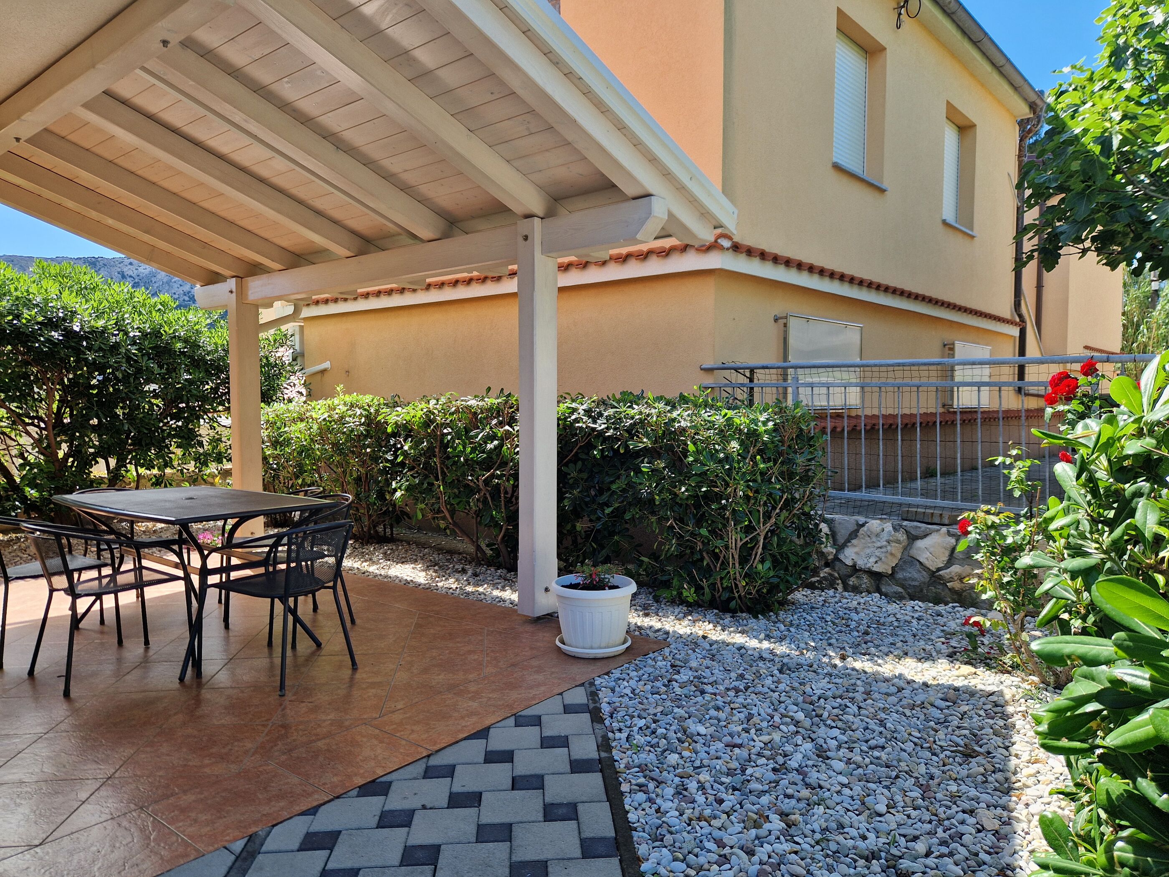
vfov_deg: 58.9
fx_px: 777
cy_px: 438
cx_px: 584
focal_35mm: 23
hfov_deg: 73.9
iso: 50
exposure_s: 1/449
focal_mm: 5.4
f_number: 1.8
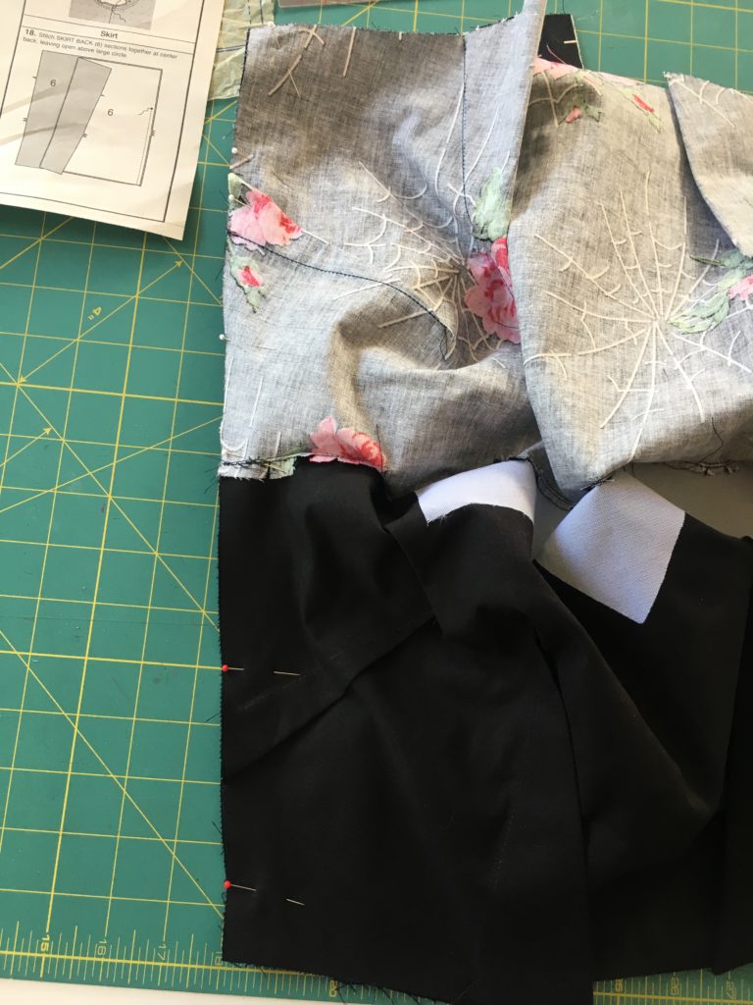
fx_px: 841
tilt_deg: -78.8
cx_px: 376
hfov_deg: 48.2
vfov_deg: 61.7
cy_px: 502
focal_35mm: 29
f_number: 2.2
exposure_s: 1/30
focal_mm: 4.15
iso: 50
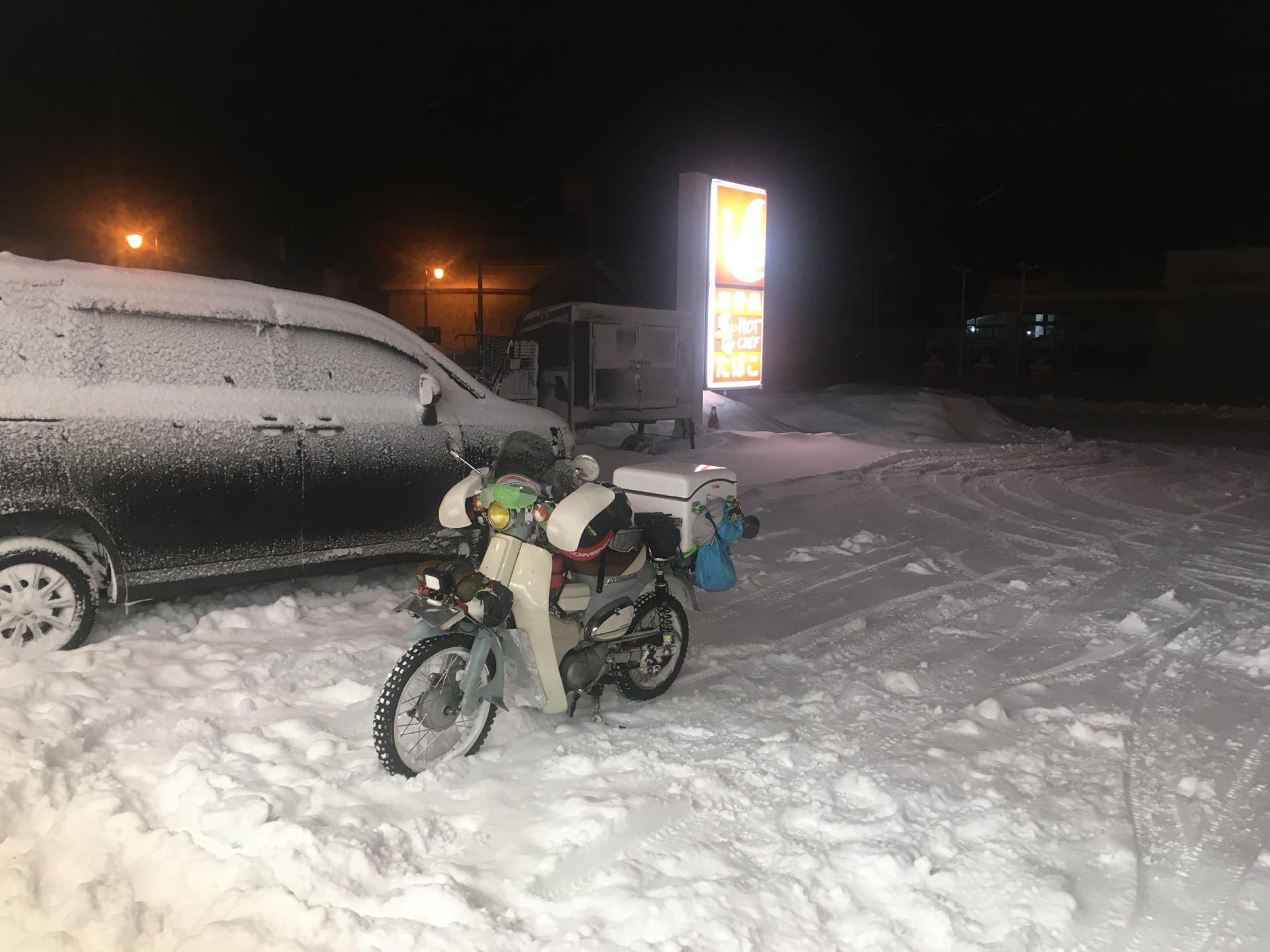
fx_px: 1064
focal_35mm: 29
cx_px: 635
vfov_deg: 48.2
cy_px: 476
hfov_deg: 61.7
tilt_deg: -6.5
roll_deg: +0.2
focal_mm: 4.15
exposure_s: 1/30
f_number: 2.2
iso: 64
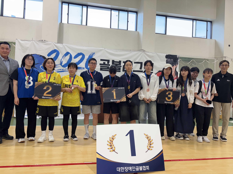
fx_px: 175
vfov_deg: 53.1
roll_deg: -1.8
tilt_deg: +1.0
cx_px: 116
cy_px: 87
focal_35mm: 26
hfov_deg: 67.3
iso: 125
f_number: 1.6
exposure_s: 1/124
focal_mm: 5.96
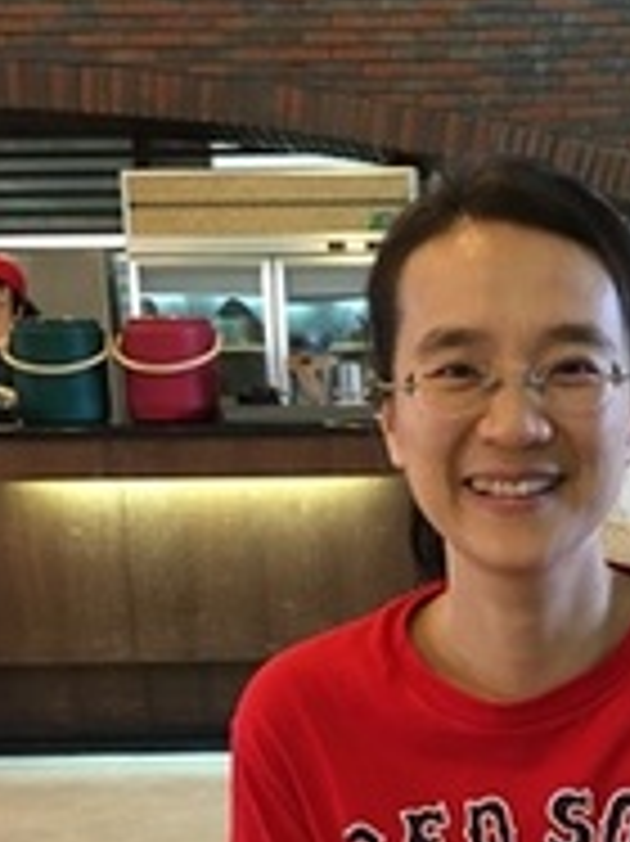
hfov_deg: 23.3
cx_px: 504
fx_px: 1506
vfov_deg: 30.0
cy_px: 743
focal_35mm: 62
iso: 80
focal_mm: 4.15
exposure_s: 1/10
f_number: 2.2
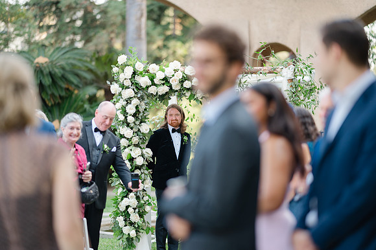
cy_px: 125
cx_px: 188
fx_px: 1096
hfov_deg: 19.5
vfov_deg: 13.0
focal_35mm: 105
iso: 100
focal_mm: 105
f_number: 1.4
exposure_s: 1/400
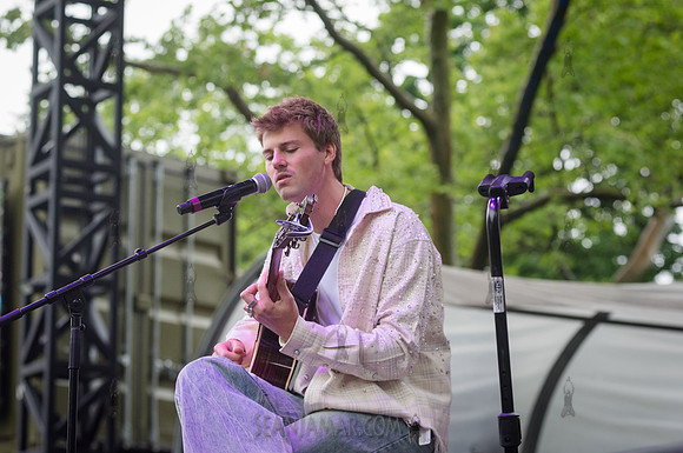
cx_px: 301
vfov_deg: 12.0
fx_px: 2158
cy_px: 198
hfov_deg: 18.0
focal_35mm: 114
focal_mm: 100
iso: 2000
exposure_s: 1/800
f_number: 4.5
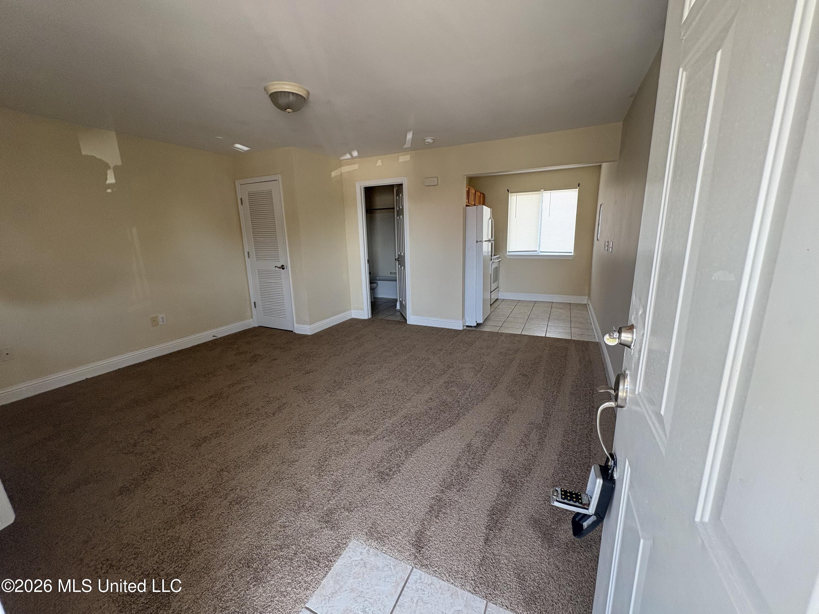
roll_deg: +2.1
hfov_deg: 102.1
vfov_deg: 85.7
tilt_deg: -11.0
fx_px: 331
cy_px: 307
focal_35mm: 14
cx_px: 410
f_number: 2.2
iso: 160
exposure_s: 1/99
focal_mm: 2.22
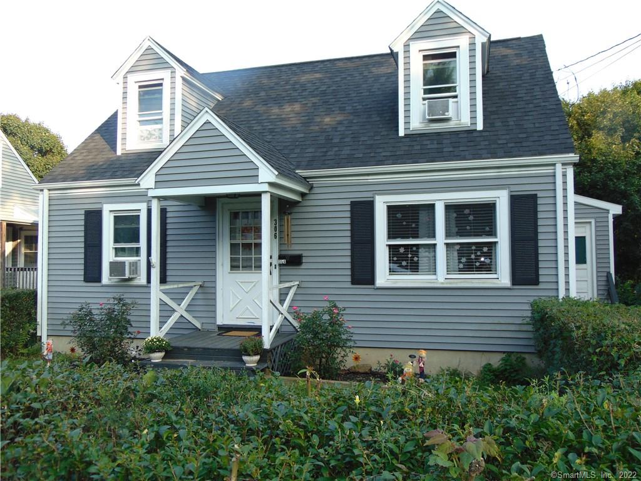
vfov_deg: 46.8
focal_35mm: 30
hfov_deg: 60.0
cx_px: 320
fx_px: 556
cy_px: 240
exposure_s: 1/160
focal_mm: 5.4
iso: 80
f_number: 3.1
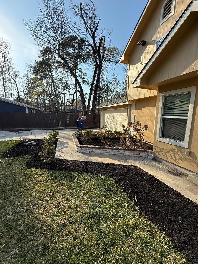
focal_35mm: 15
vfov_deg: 98.2
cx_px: 100
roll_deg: -1.4
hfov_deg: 81.8
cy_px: 133
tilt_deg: -8.5
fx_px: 114
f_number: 2.2
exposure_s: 1/1312
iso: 64
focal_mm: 2.22
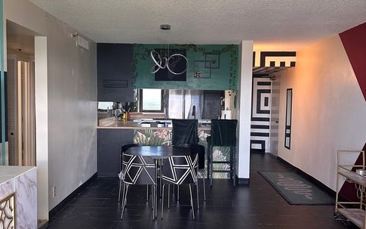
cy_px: 124
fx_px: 349
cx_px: 180
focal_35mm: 35
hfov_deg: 55.3
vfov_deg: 36.2
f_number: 1.78
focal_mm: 6.86
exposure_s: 1/88
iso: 250
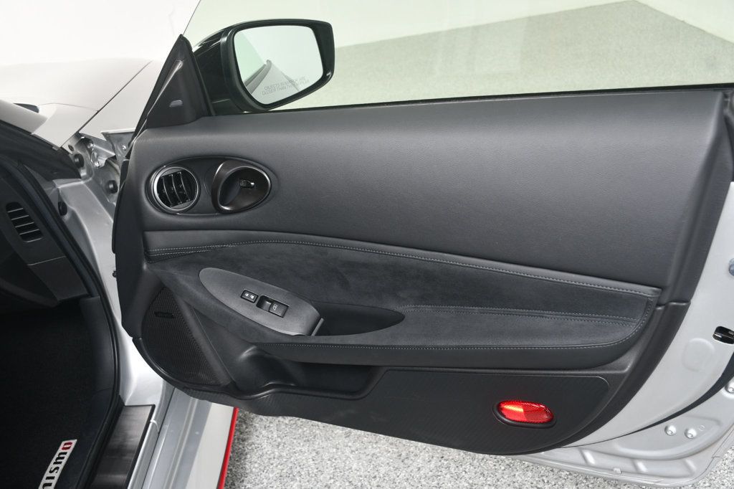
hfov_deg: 49.6
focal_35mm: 39
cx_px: 367
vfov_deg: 34.2
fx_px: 795
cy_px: 244
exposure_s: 1/160
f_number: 5
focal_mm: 26
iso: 100
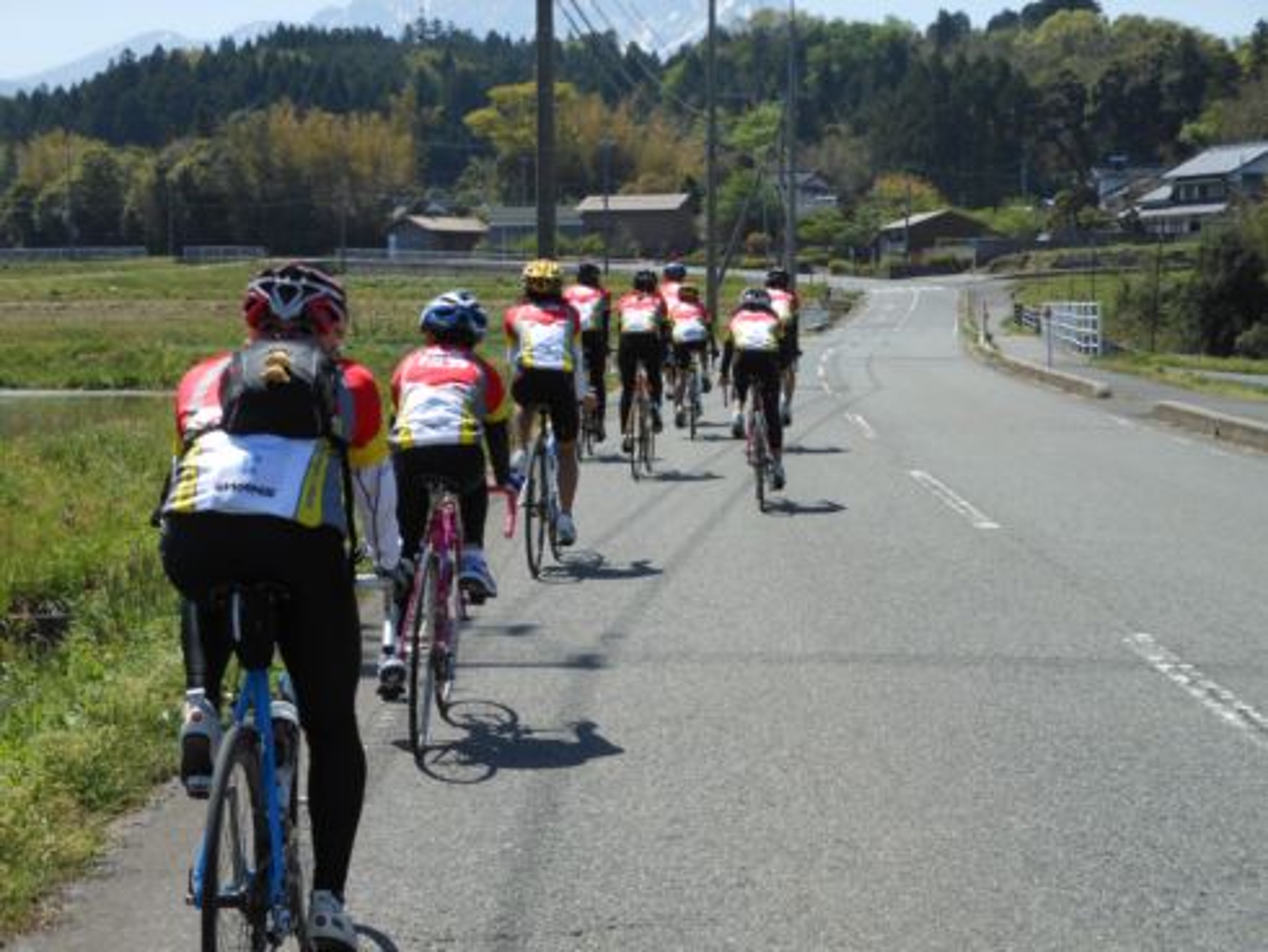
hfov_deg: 25.6
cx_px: 634
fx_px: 2785
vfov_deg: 19.4
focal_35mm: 76
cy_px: 476
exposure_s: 1/500
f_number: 4.4
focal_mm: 13.6
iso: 80
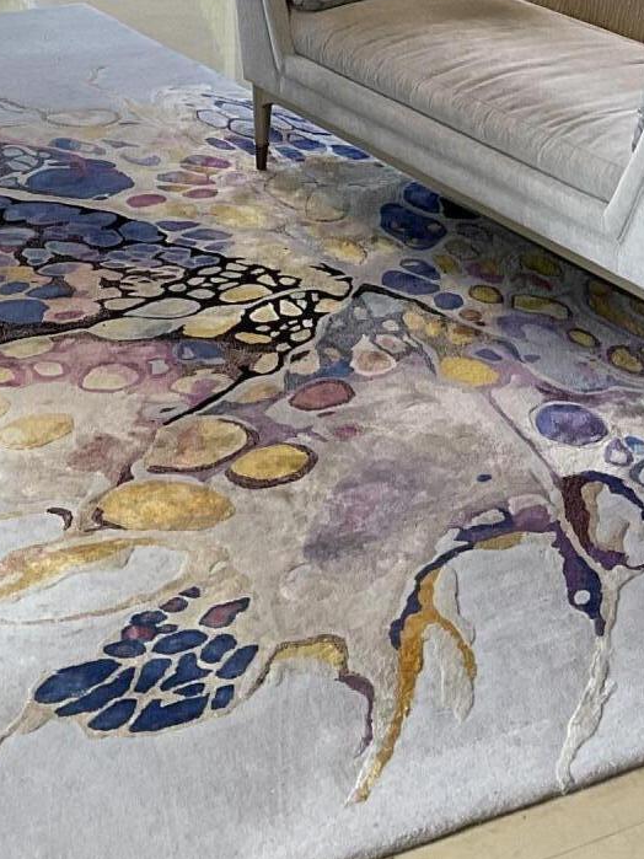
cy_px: -246
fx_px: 2059
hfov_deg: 17.6
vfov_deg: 21.4
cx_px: 96
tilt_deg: -7.9
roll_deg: -0.3
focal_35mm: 83
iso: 40
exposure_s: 1/120
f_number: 1.8
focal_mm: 3
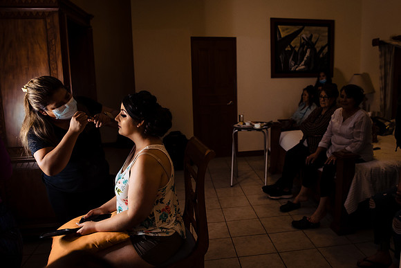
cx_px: 235
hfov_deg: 63.7
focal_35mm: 29
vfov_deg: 45.3
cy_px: 124
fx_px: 320
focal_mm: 24
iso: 800
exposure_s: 1/100
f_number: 3.2
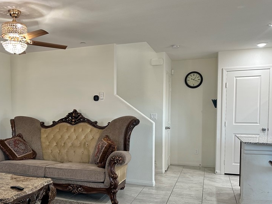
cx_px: 88
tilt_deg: -3.8
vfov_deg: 41.4
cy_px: 131
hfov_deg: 52.8
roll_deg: -0.2
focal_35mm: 34
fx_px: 267
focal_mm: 6.86
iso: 125
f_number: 1.78
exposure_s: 1/60
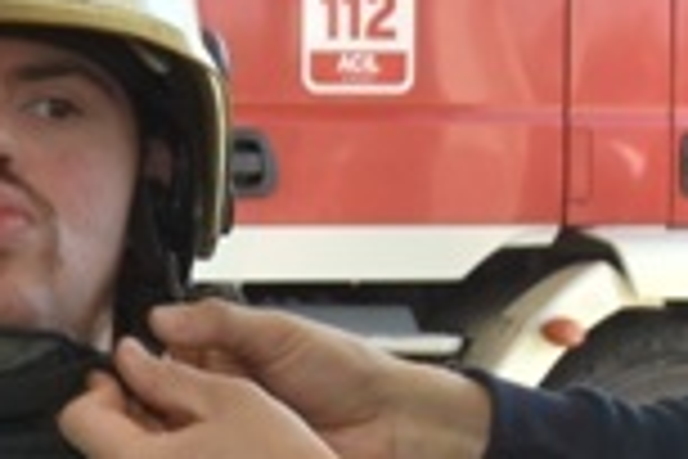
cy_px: 736
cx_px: -18
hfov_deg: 10.1
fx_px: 3841
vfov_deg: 6.7
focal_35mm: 201
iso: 140
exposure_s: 1/125
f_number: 5.6
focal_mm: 20
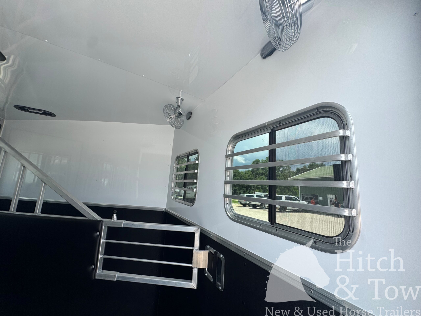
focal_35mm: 14
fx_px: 170
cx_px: 210
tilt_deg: +11.5
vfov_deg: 85.7
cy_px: 158
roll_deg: -3.2
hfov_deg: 102.1
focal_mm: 2.22
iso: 40
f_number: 2.2
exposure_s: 1/512
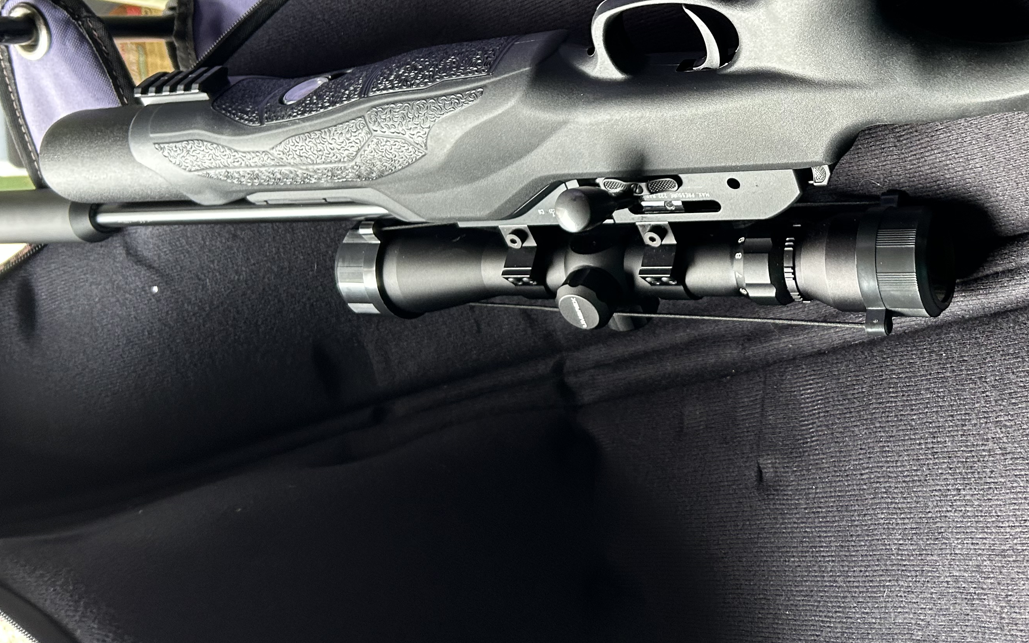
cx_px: 769
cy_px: 90
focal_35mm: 42
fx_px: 1178
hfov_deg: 45.6
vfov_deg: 29.5
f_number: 1.5
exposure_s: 1/114
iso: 125
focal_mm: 5.7
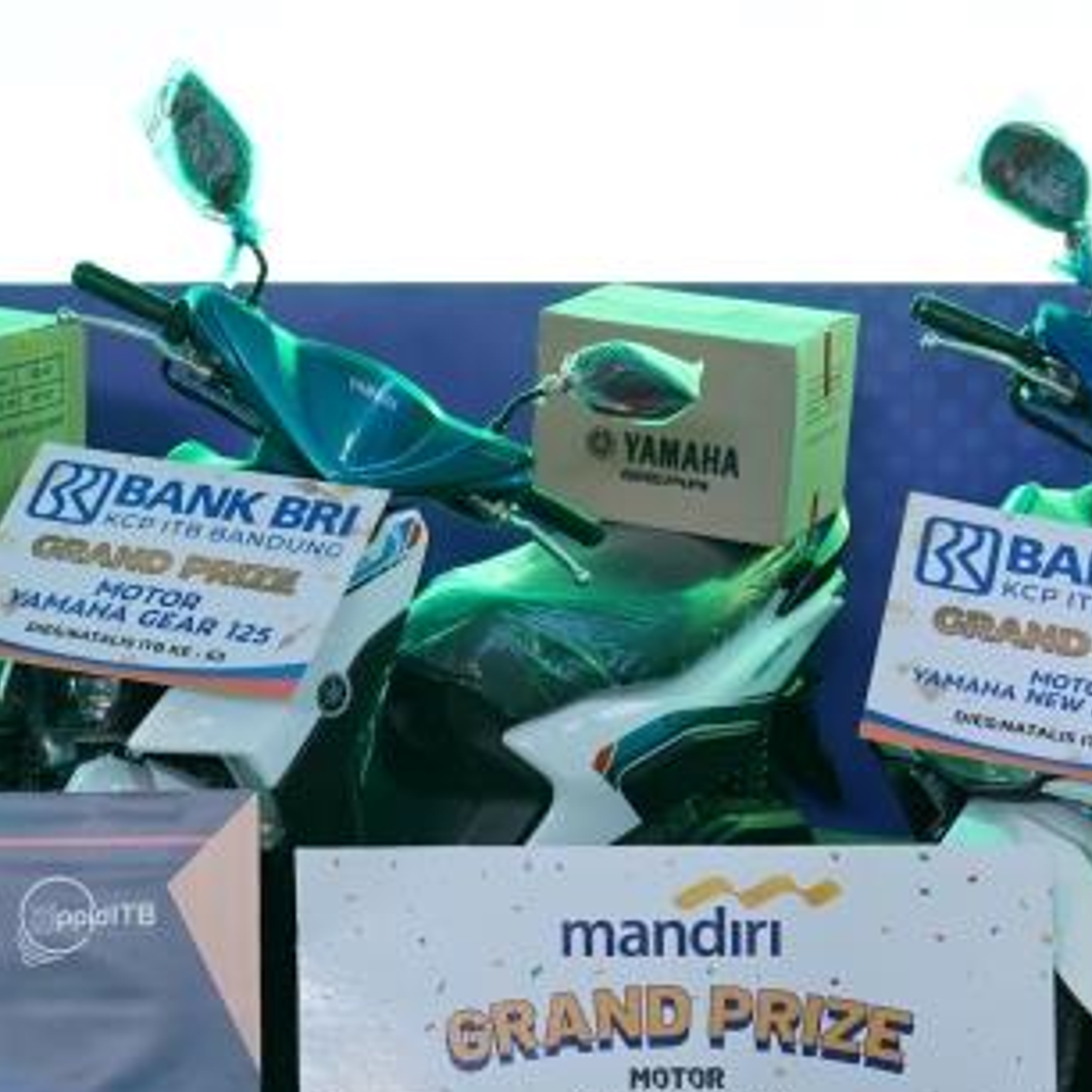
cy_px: 790
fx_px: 3248
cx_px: 567
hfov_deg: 19.1
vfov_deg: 19.0
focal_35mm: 91
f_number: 4.5
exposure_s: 1/125
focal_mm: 32
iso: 1600
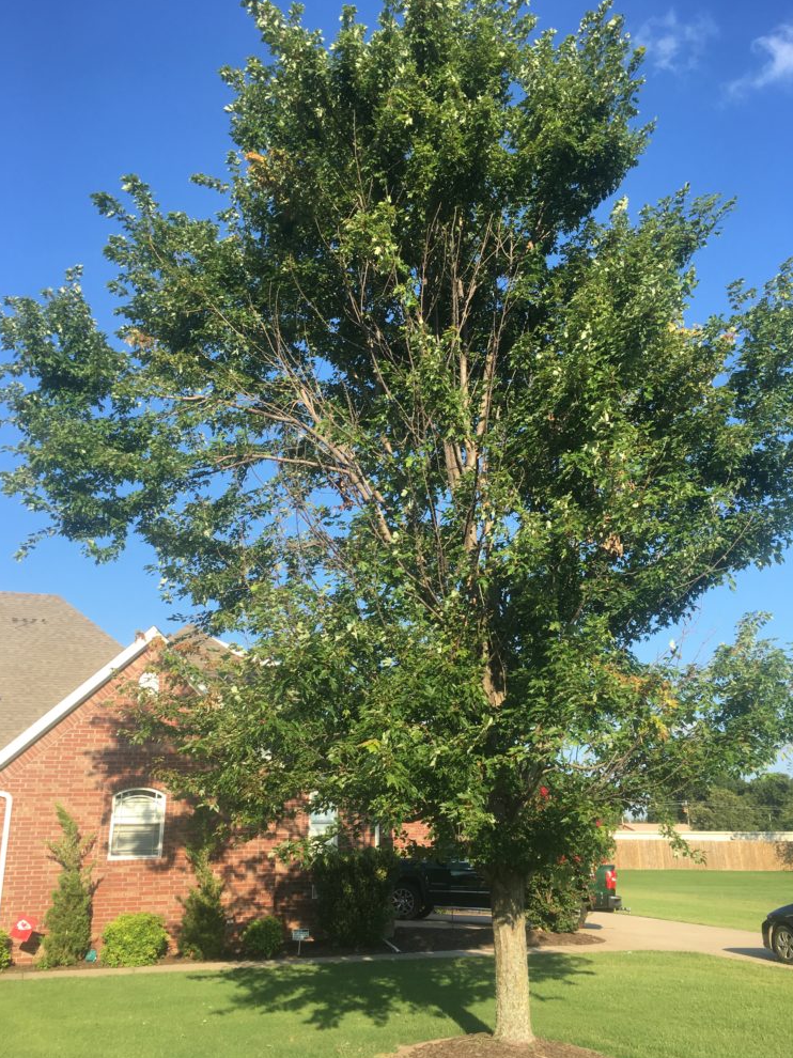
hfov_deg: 46.8
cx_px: 391
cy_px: 540
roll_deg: +2.9
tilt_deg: +19.4
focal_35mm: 30
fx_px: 917
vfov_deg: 60.0
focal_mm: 4.15
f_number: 2.2
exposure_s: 1/601
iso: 25
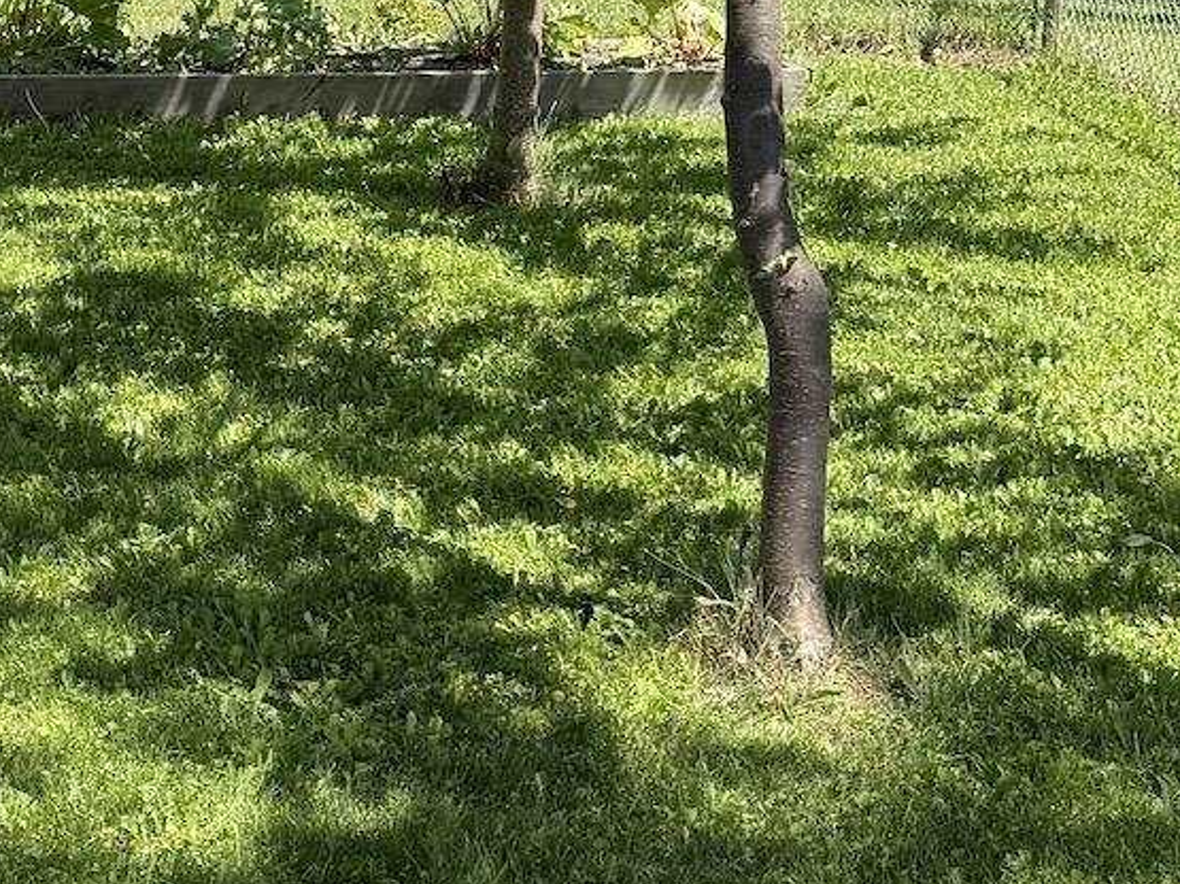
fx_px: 2829
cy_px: 79
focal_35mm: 83
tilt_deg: -8.6
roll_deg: +0.5
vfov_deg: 17.5
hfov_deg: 21.1
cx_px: -398
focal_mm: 6.76
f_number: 1.78
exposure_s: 1/1949
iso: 80
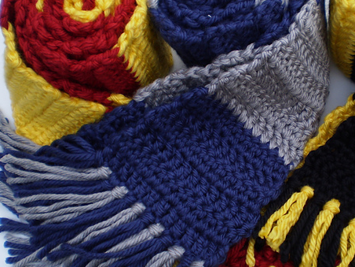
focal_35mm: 51
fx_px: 523
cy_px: 156
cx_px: 248
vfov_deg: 28.5
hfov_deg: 36.9
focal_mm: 6.3
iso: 64
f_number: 3.1
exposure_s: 1/200
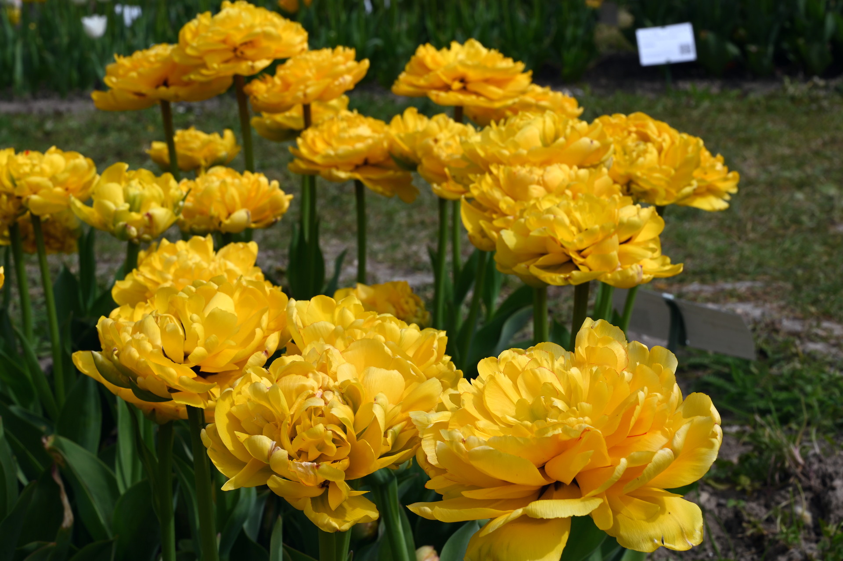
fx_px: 1287
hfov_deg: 36.3
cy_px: 280
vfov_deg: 24.6
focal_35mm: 55
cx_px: 422
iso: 100
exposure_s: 1/125
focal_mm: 55
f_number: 16
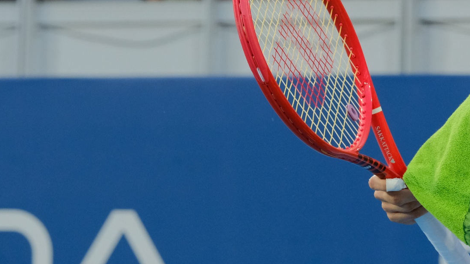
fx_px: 3327
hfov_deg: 8.0
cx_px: 484
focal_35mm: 267
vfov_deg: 4.5
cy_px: -7
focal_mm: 77.3
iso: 1600
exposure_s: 1/800
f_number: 4.5
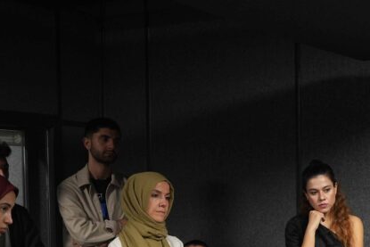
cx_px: 370
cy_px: 259
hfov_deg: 25.9
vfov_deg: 17.9
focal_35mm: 74
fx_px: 761
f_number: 2.8
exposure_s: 1/80
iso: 1600
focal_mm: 24
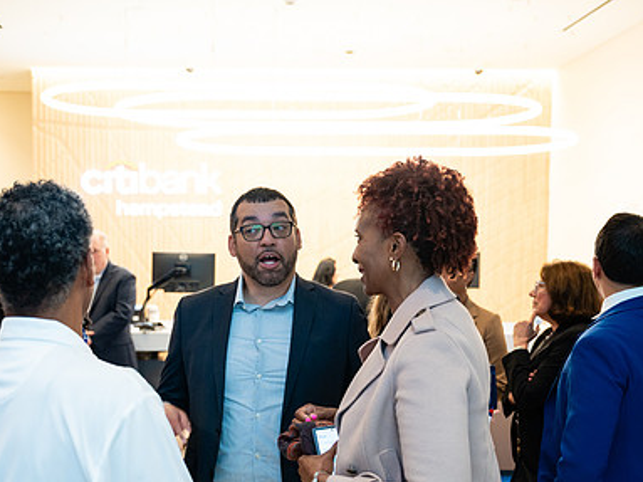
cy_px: 322
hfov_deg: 37.2
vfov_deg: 28.4
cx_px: 235
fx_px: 947
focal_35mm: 51
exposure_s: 1/200
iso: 1000
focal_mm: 35
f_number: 3.2
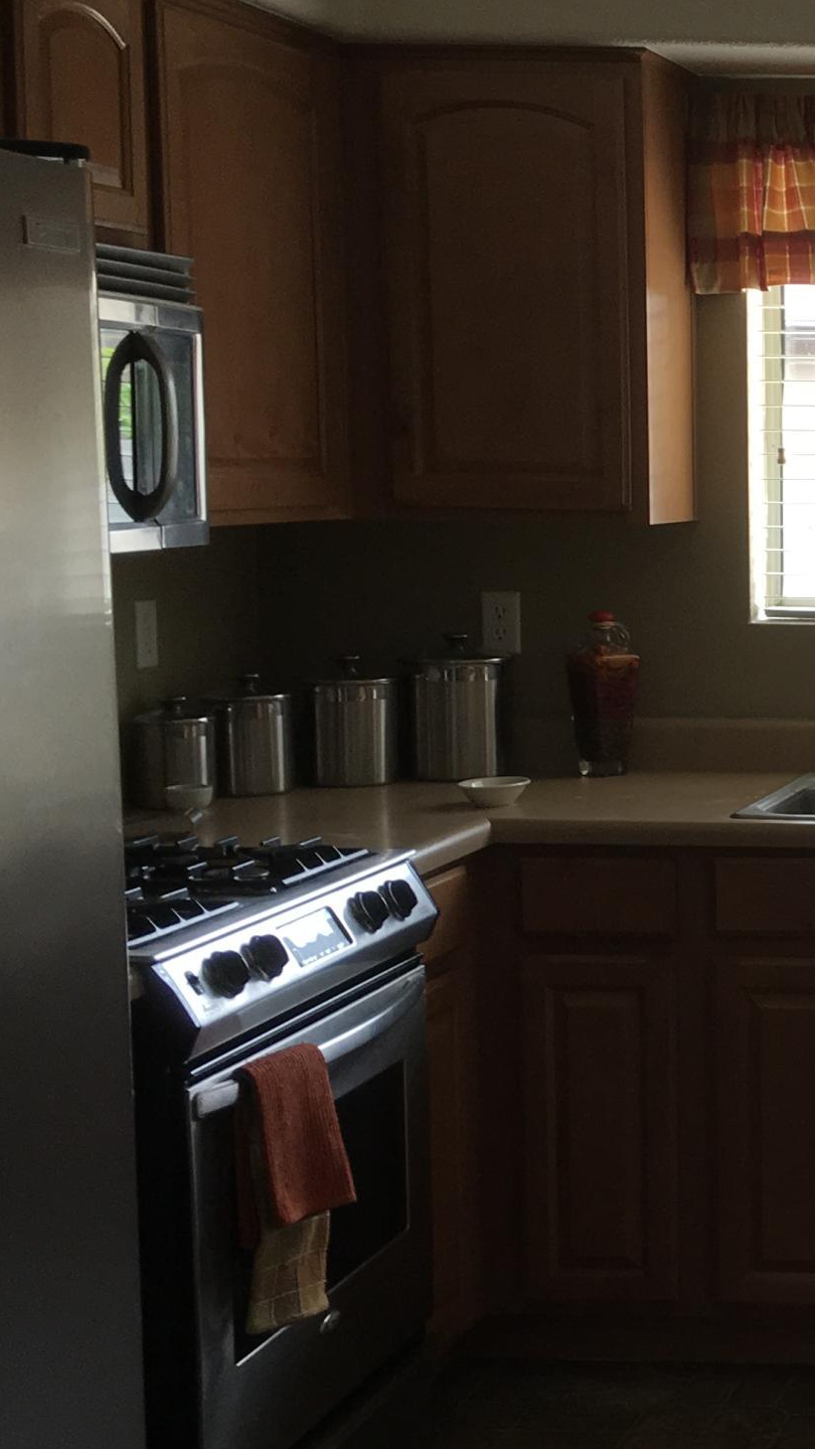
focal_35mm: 65
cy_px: 750
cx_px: 1306
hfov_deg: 16.5
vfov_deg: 32.4
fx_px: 2498
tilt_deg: -6.1
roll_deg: +0.2
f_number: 2.2
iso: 32
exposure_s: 1/60
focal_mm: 4.15
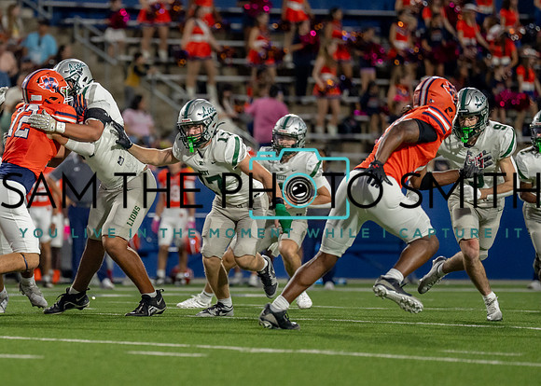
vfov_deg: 4.0
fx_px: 5547
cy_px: 199
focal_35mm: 361
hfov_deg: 5.6
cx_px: 126
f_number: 2.8
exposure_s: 1/1600
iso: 2000
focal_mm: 200
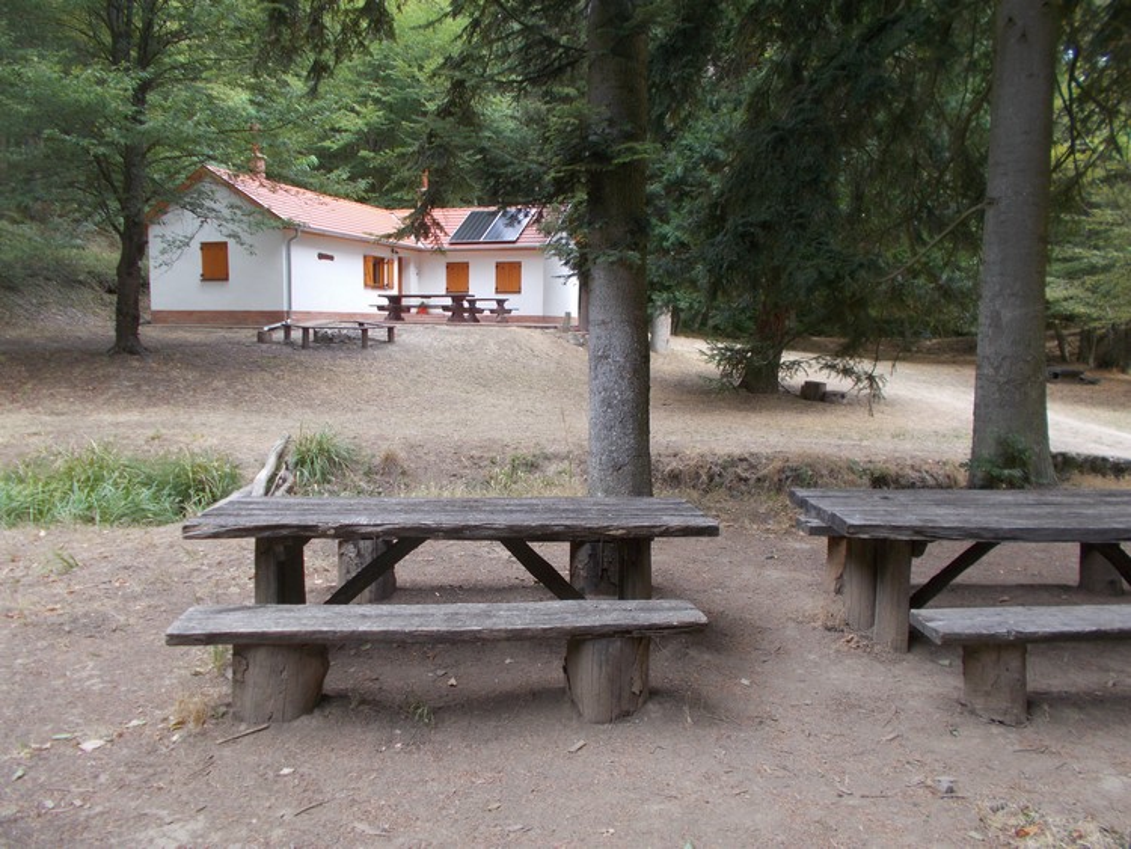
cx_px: 566
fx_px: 850
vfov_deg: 53.1
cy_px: 424
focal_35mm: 26
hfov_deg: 67.3
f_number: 3.2
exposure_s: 1/80
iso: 80
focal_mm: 4.6
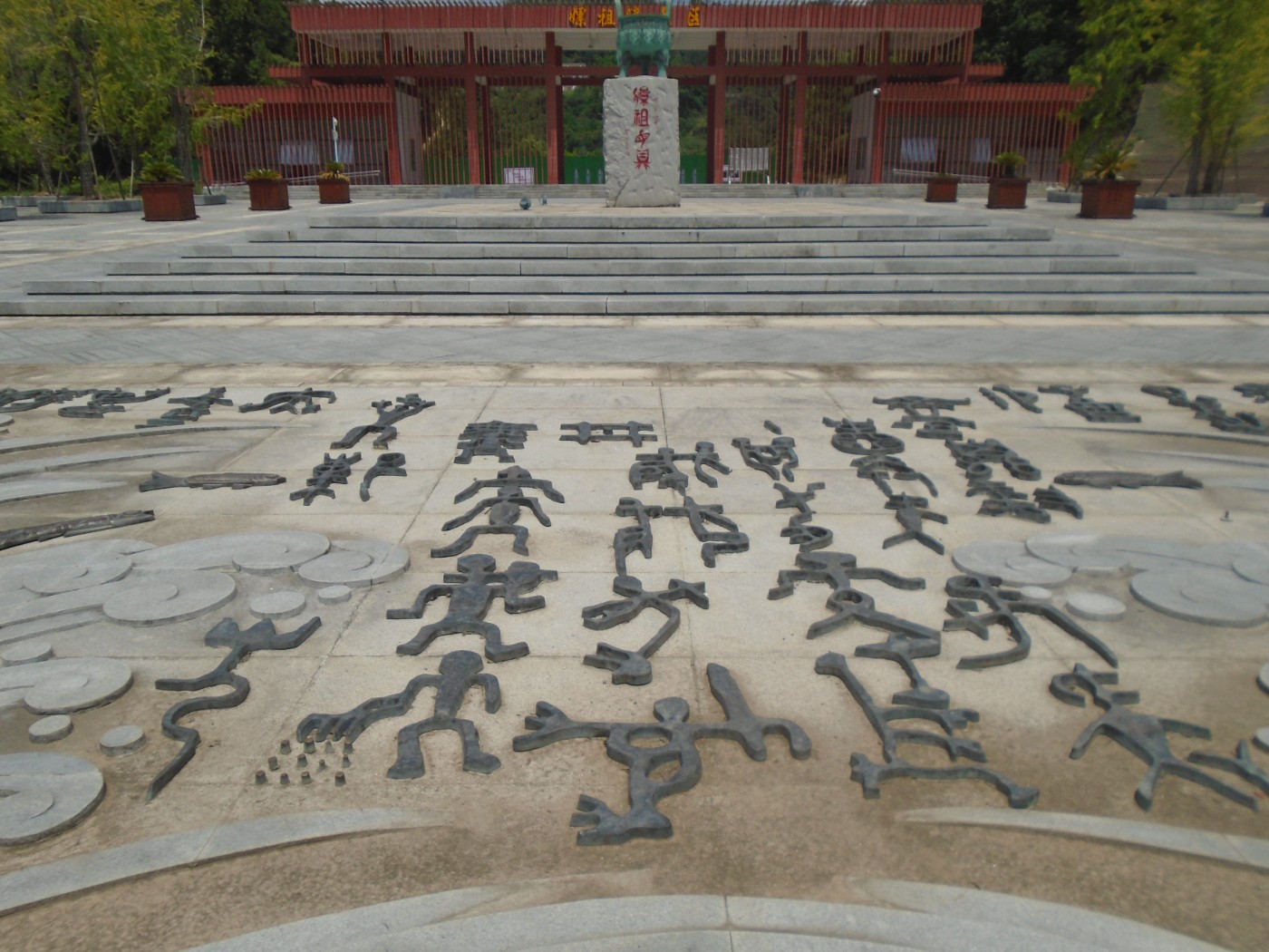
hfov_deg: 67.3
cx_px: 634
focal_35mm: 26
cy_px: 476
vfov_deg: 53.1
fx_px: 953
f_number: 8
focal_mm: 4.6
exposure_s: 1/500
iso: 100
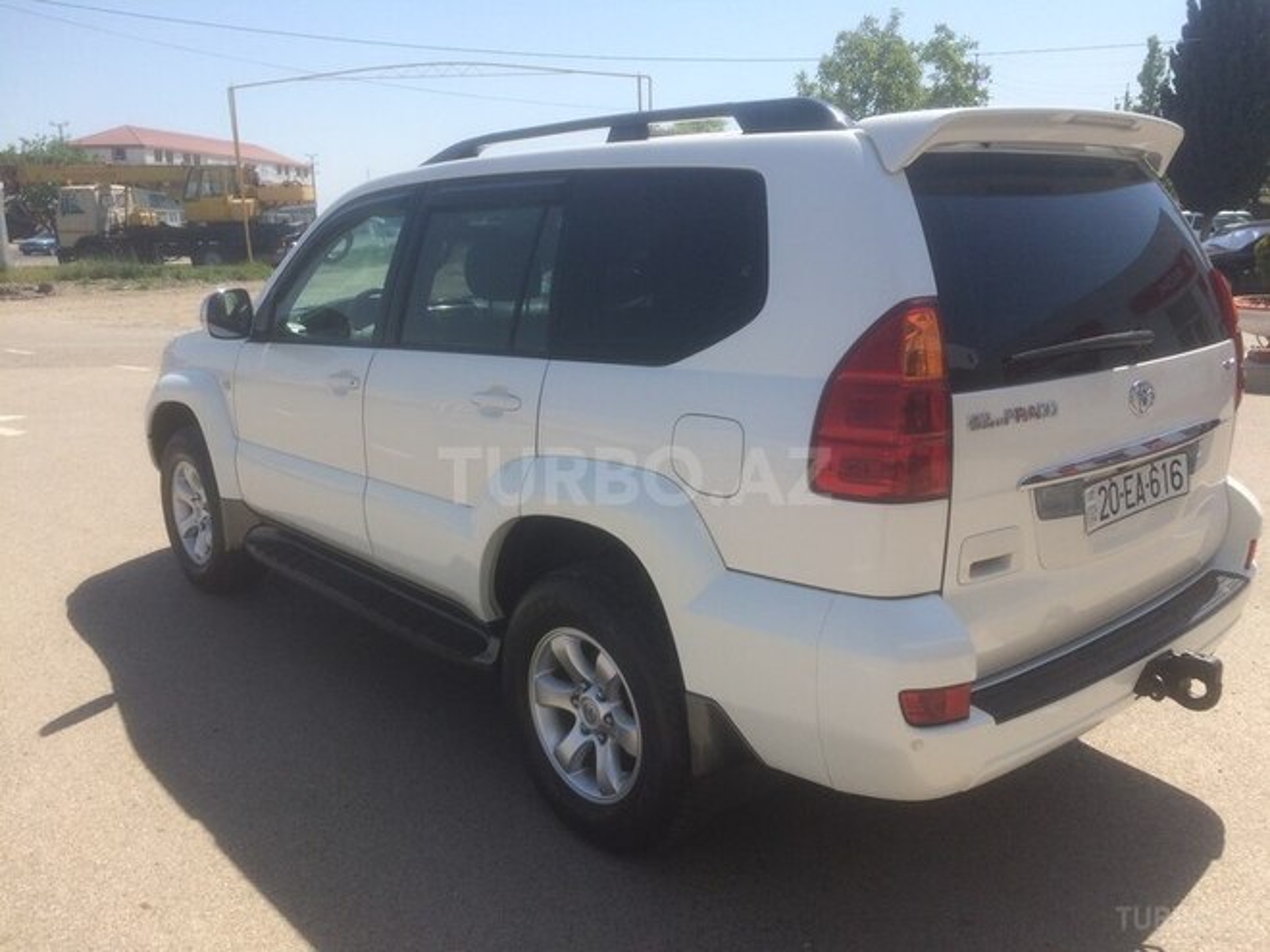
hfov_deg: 61.7
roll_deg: -0.8
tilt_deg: -13.9
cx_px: 635
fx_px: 1064
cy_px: 476
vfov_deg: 48.2
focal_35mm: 29
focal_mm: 4.15
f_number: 2.2
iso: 32
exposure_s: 1/1953
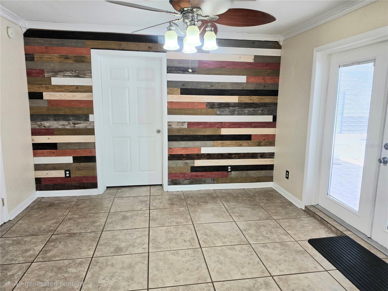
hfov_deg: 73.9
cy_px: 146
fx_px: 258
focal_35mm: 23
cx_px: 194
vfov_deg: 58.9
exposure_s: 1/120
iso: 20
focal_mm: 6.5
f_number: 1.4
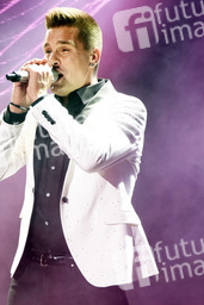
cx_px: 66
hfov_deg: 10.5
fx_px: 1112
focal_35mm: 131
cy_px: 203
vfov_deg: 15.6
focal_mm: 56
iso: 1000
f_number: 5.6
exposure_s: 1/160
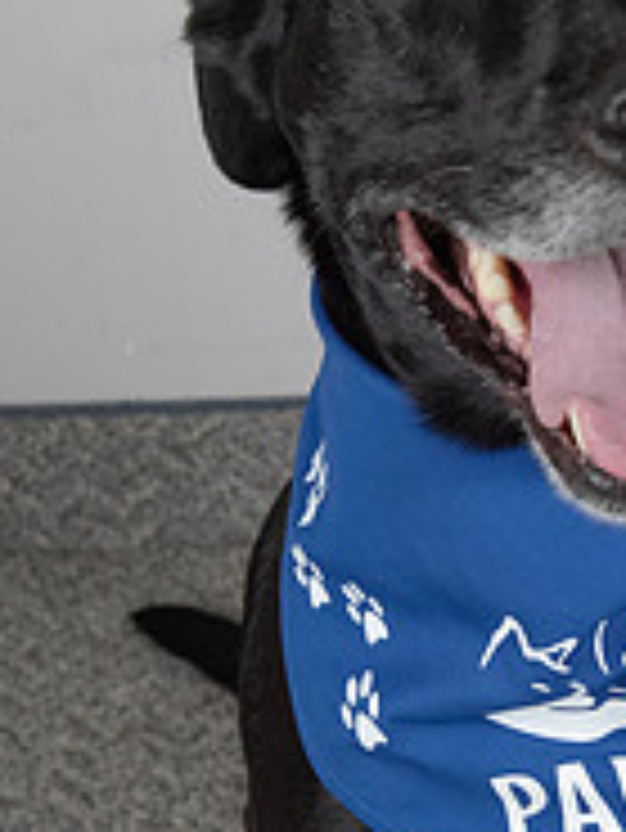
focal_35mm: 112
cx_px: 509
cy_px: 504
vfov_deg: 17.5
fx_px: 2697
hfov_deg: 13.2
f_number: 8
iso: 2000
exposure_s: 1/250
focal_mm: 48
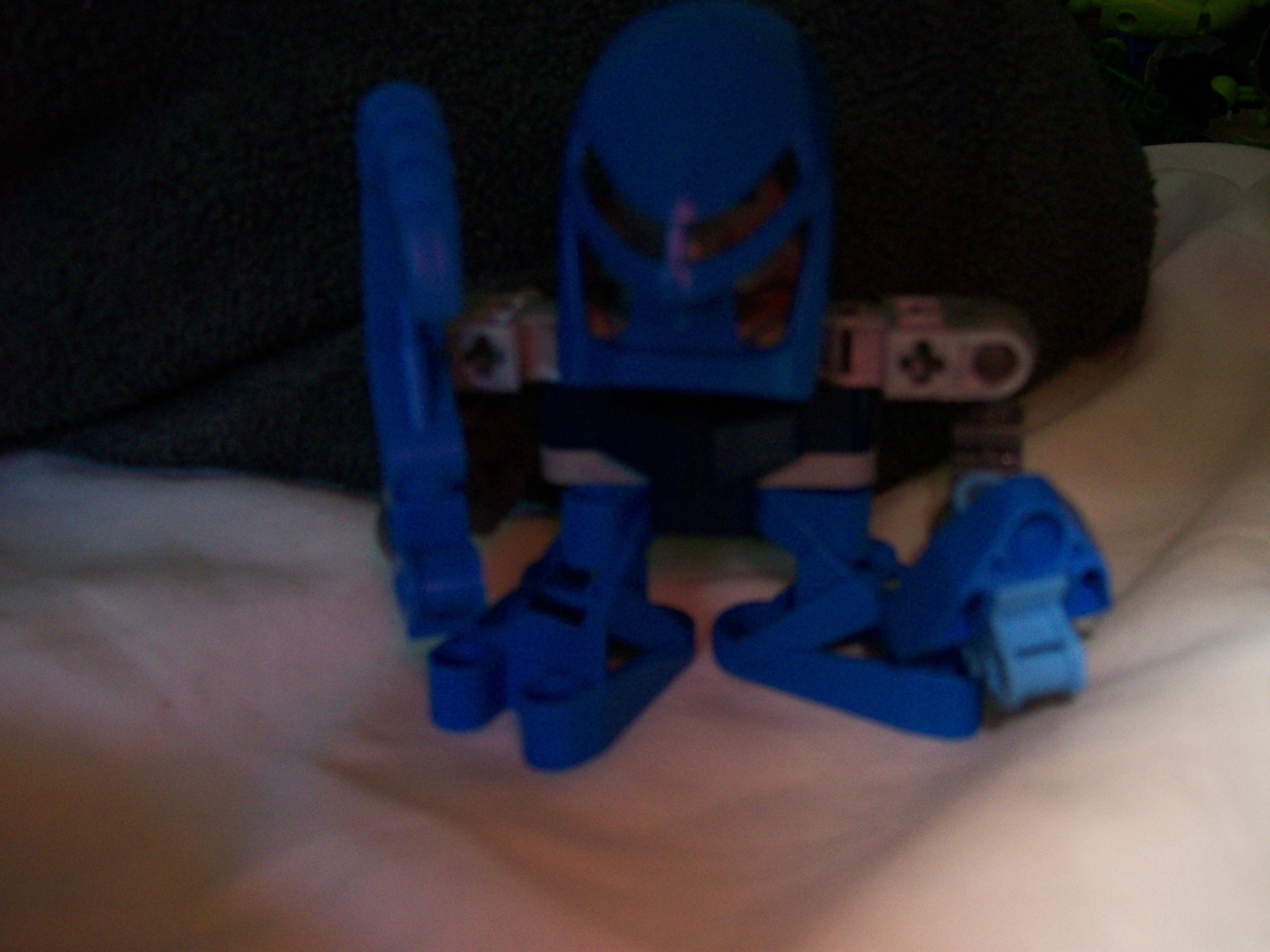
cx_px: 635
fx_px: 1321
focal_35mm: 36
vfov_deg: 39.7
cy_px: 476
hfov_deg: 51.4
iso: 140
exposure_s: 1/64
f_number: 2.7
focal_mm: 6
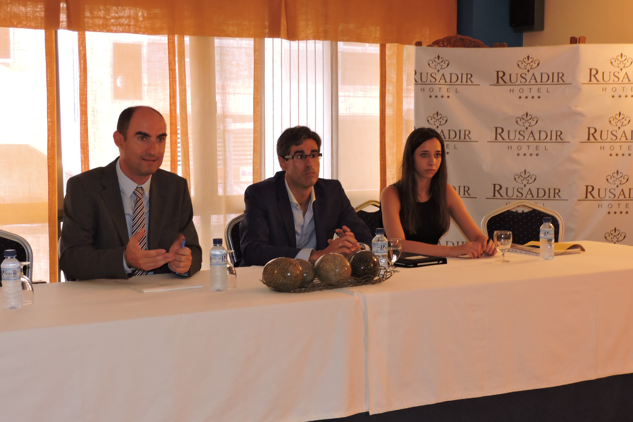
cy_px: 241
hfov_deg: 37.5
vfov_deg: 25.5
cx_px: 313
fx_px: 932
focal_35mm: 53
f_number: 4
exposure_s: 1/6
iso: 400
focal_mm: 8.9
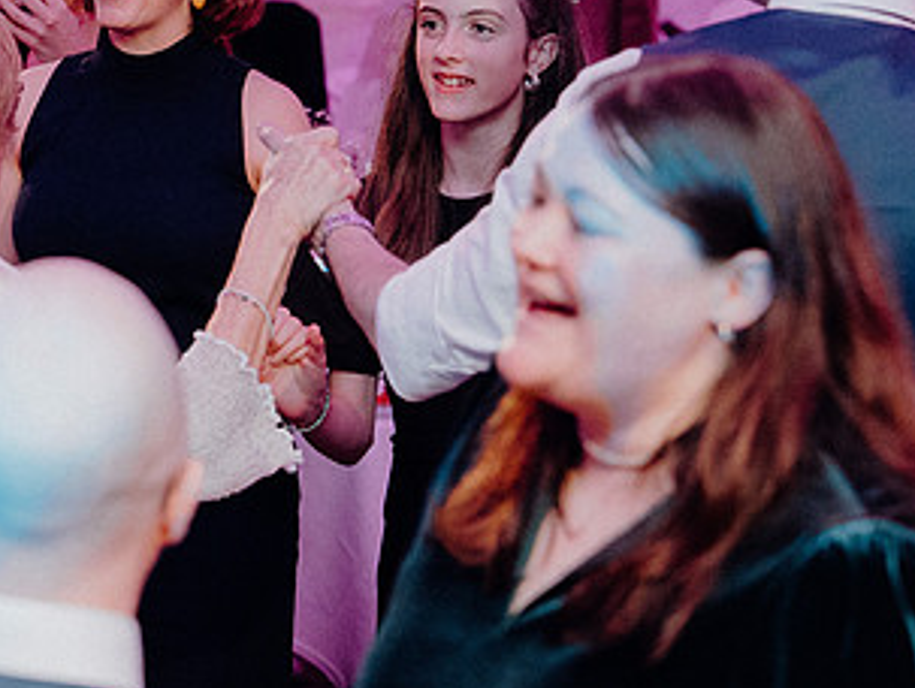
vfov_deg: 7.7
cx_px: 121
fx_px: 5108
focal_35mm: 193
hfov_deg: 10.2
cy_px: 155
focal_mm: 70
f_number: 3.5
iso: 3200
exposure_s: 1/160
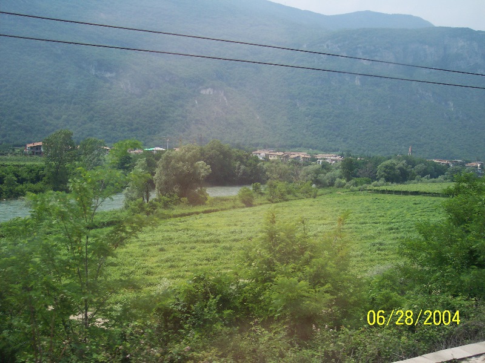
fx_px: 532
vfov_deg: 37.7
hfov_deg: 49.0
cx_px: 242
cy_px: 182
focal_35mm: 38
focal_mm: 8
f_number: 2.8
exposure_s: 1/700
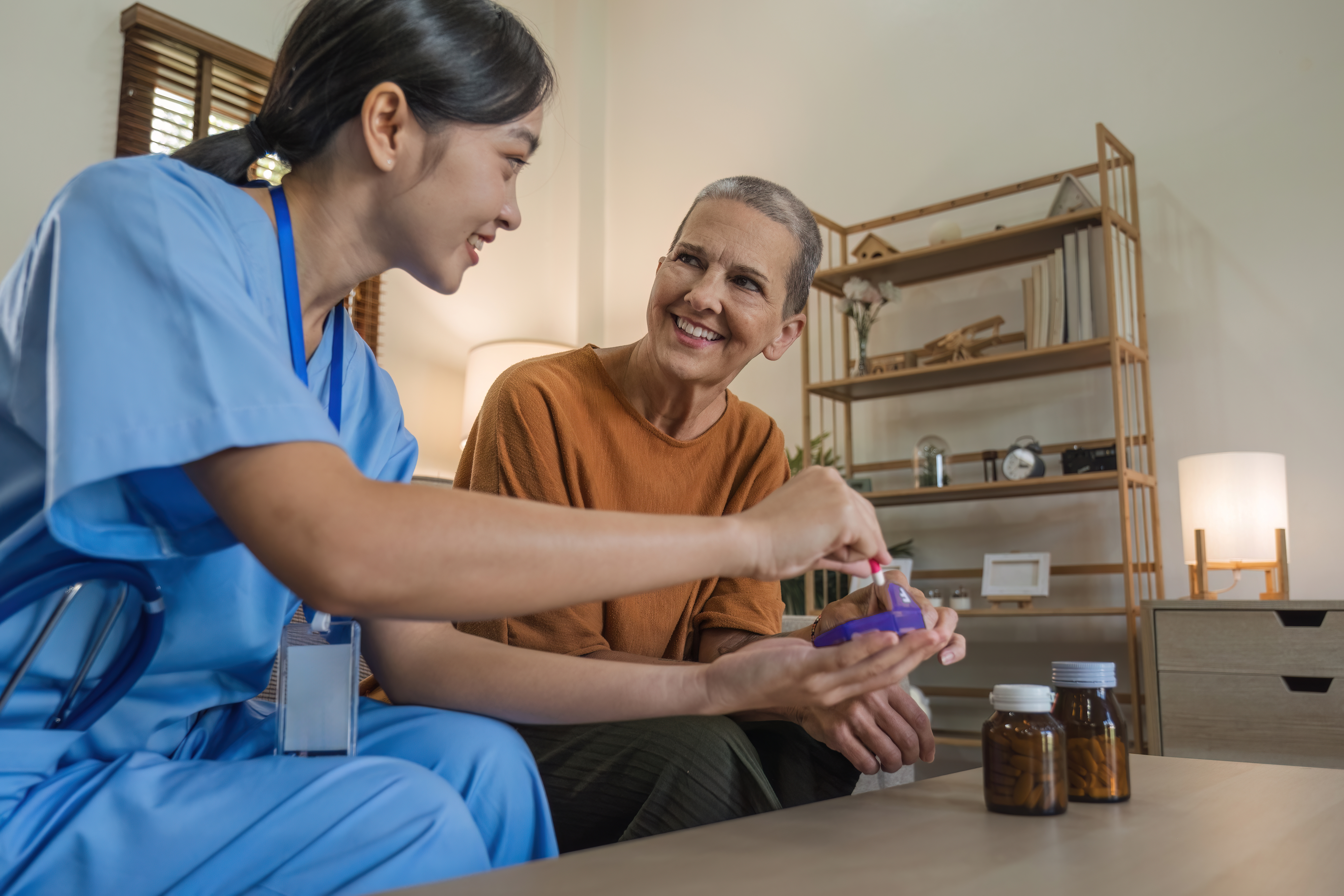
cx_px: 672
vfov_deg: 45.0
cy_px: 448
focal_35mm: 29
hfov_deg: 63.7
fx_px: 1083
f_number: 2.8
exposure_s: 1/160
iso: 400
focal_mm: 19.4
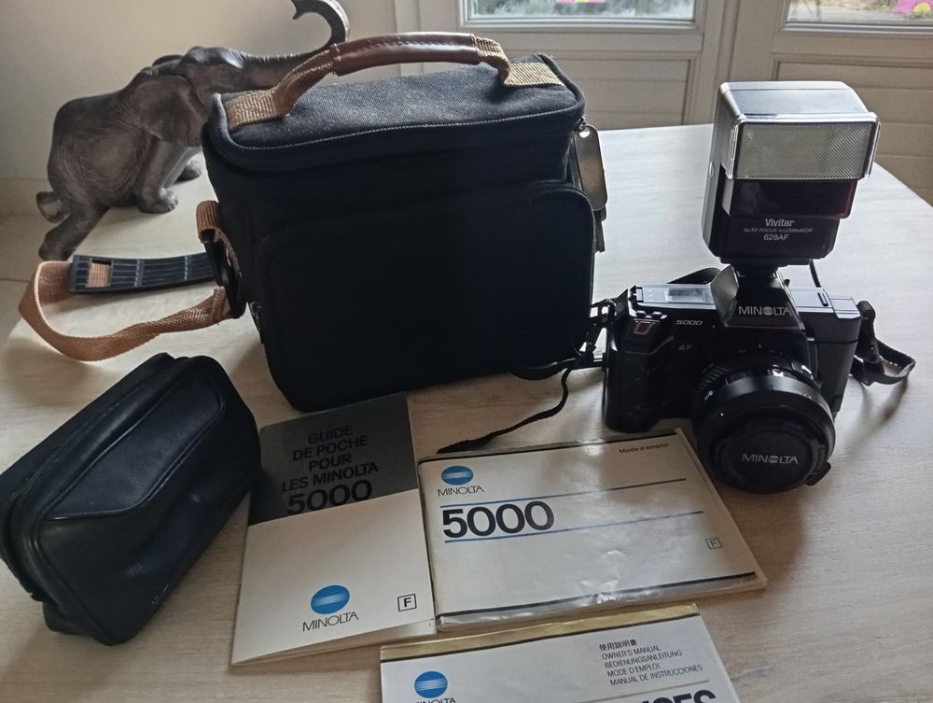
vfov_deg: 49.9
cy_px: 352
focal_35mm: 28
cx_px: 466
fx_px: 756
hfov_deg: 63.4
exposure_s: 1/33.3
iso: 1054
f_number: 1.8
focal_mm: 4.22
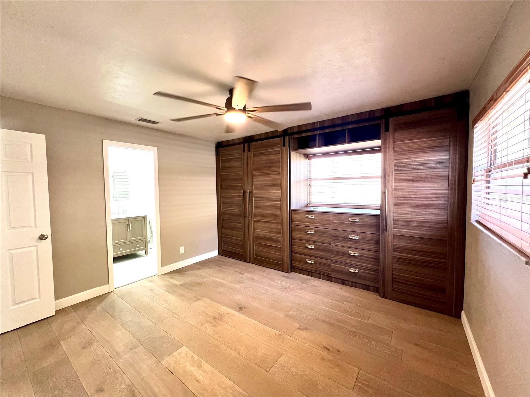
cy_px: 198
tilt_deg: -2.4
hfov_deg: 106.2
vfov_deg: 89.9
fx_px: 199
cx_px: 265
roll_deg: +0.5
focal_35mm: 13
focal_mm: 1.57
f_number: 1.8
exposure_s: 1/60
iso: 160
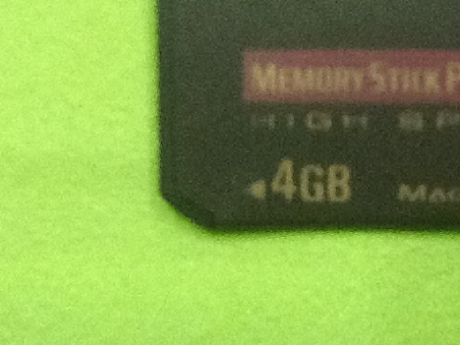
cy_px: 129
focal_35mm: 68
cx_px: 399
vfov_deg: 21.6
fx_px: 904
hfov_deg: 27.7
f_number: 2.4
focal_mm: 2.03
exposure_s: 1/33
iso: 320
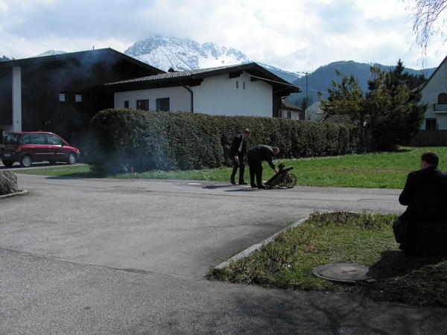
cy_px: 168
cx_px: 224
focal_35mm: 38
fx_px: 491
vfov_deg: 37.7
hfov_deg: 49.0
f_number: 4.8
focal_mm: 6.4
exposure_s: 1/500
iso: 50
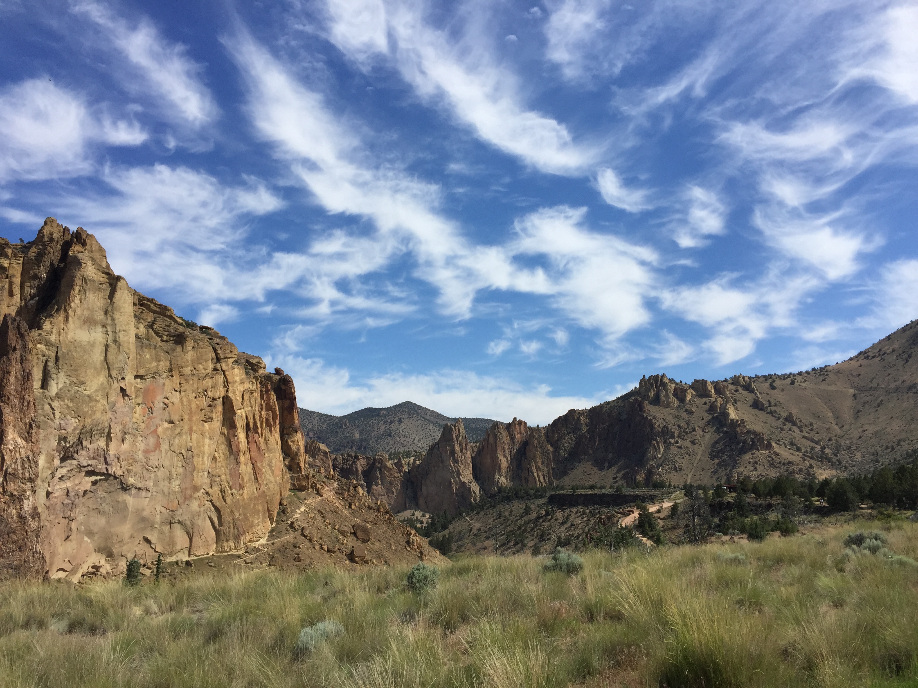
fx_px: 769
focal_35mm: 29
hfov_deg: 61.7
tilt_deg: +11.7
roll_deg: +0.1
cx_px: 459
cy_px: 344
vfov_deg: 48.2
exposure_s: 1/3300
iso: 32
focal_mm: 4.15
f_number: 2.2
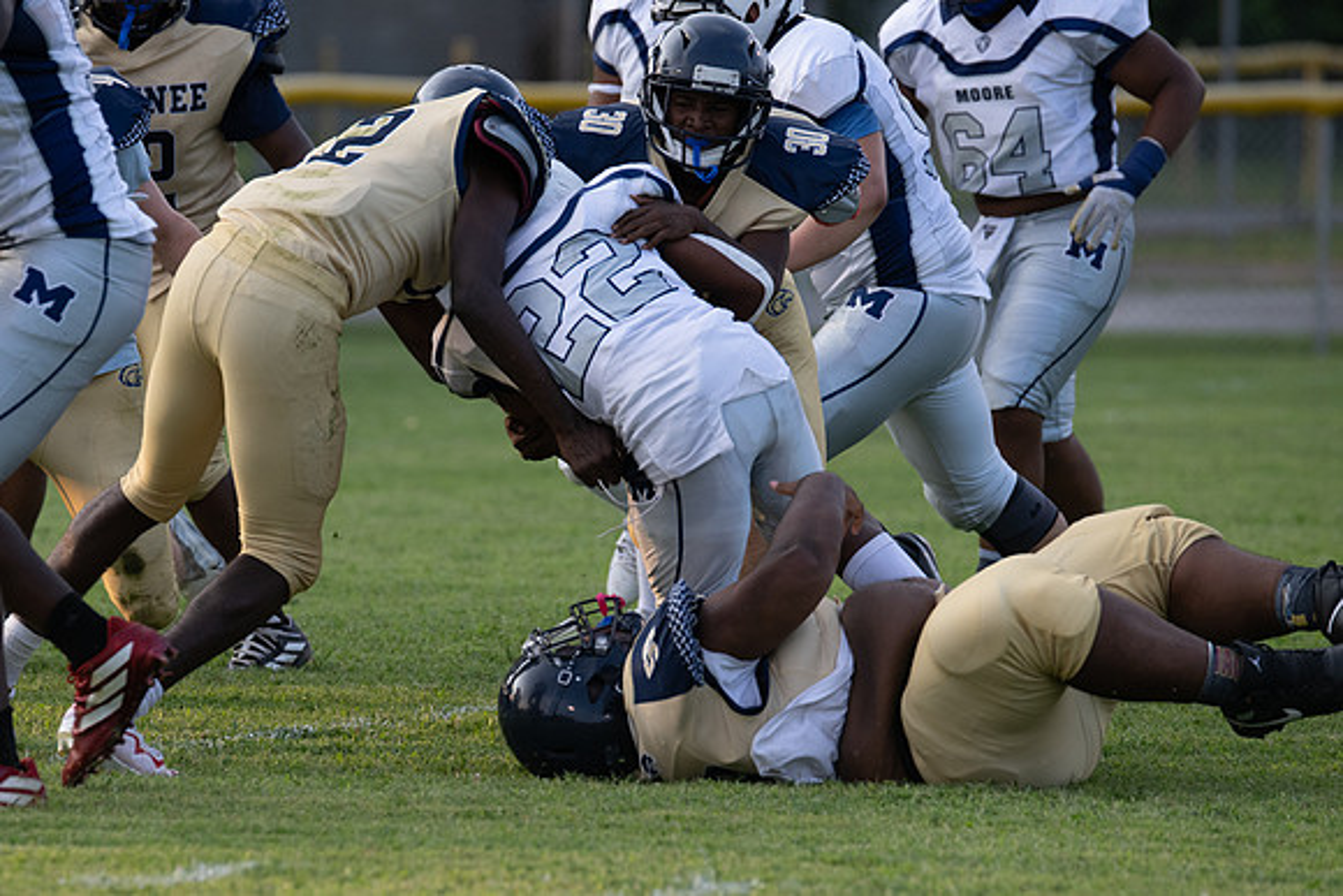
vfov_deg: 3.5
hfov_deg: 5.3
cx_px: 492
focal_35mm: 390
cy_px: 568
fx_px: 14559
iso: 720
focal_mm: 300
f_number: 4.5
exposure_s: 1/1000
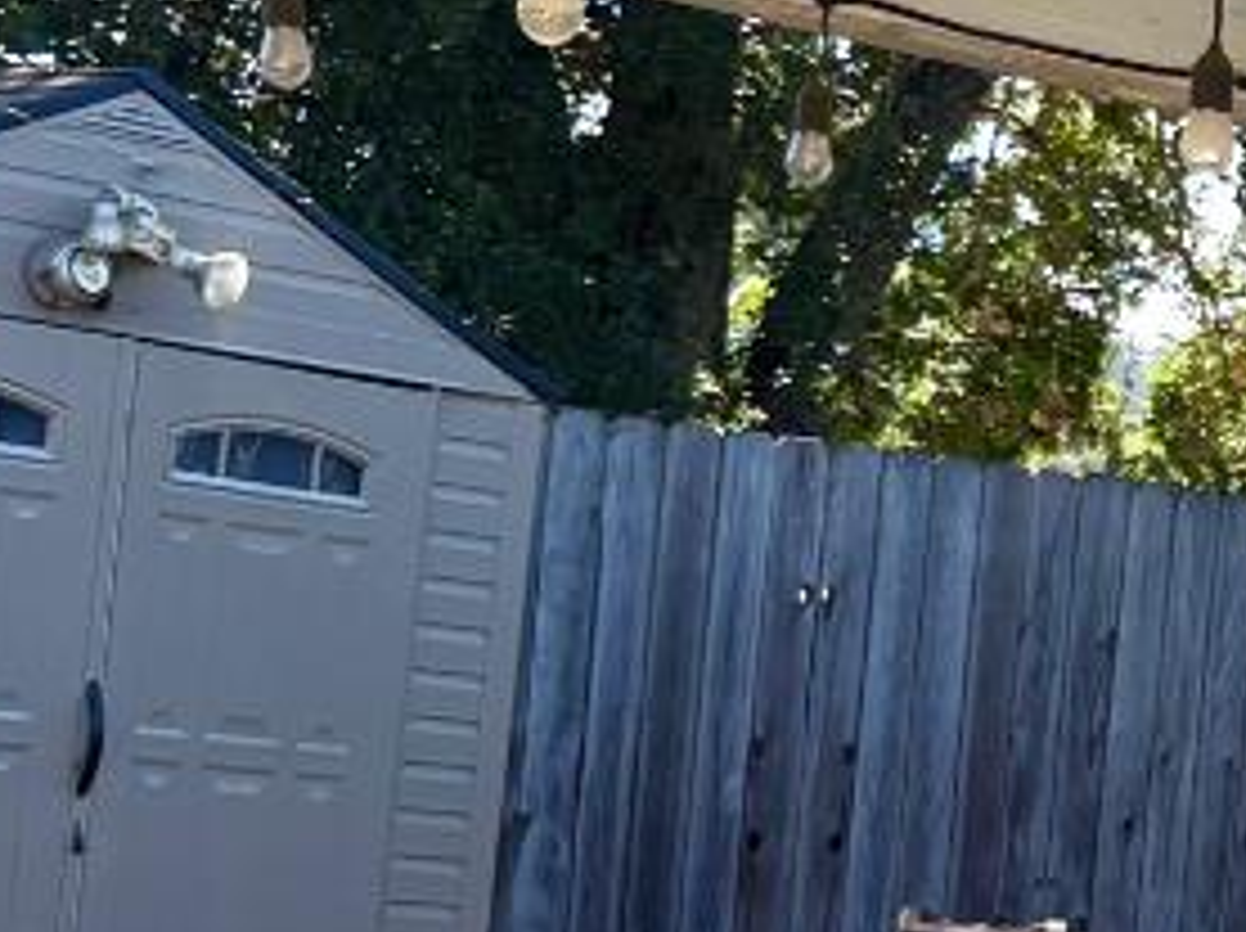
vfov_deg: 10.4
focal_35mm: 141
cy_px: 925
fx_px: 5069
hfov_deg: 13.4
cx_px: 1727
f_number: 1.6
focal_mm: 5.96
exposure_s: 1/694
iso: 50
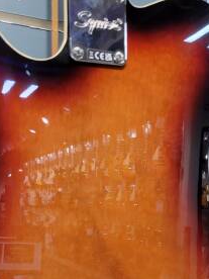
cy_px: 213
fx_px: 394
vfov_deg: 37.8
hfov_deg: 29.7
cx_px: 95
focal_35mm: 49
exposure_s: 1/120
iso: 200
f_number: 1.8
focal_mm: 5.4
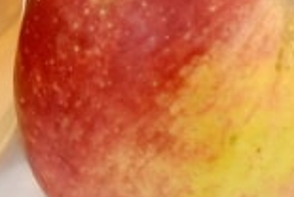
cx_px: -13
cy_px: -403
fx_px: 2275
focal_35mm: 278
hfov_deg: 7.4
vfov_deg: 4.7
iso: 100
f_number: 9
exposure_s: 1/100
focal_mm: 24
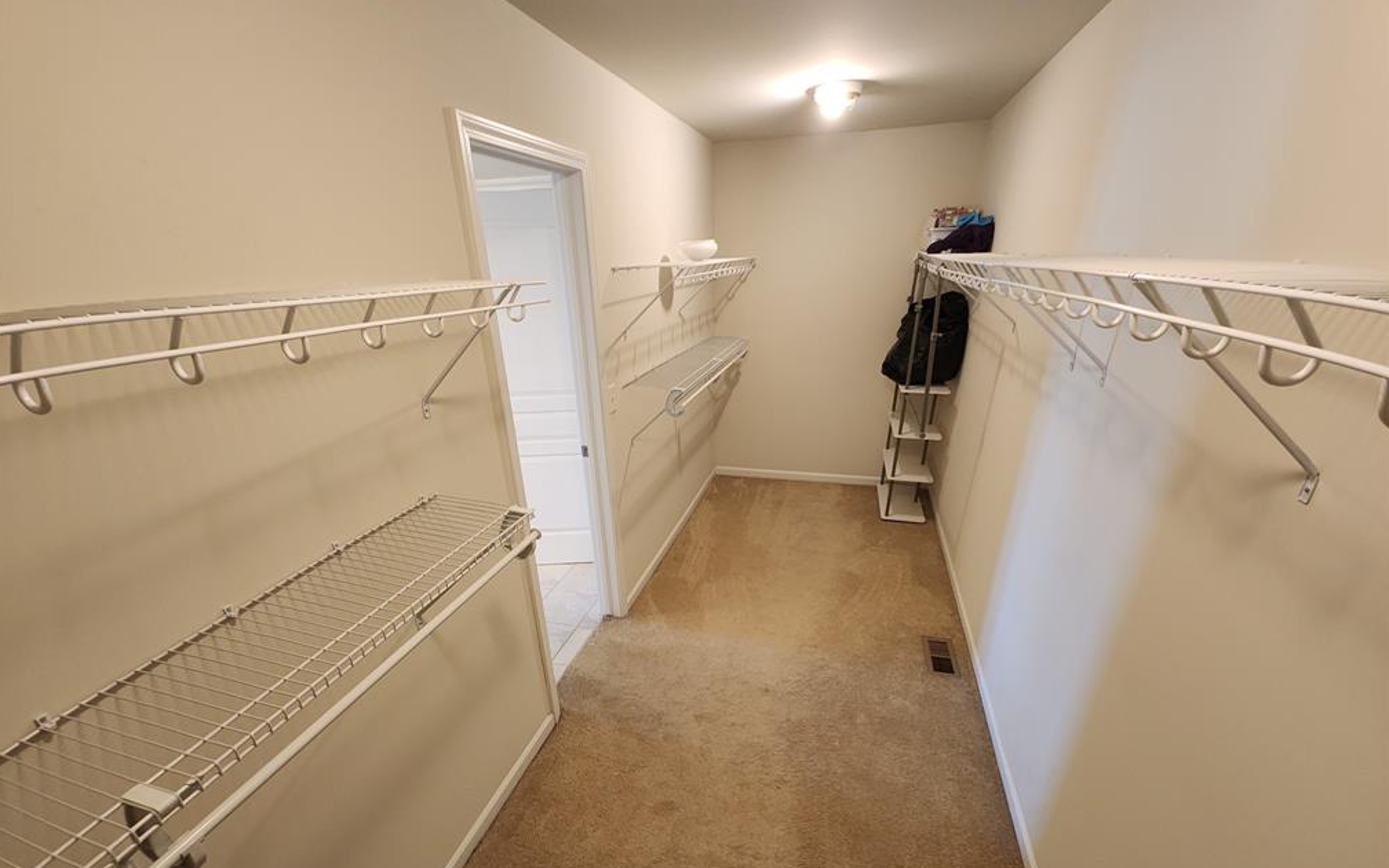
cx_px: 686
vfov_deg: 77.9
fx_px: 530
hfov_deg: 105.3
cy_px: 513
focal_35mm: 14
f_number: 2.2
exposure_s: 1/40
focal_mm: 2.2
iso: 400
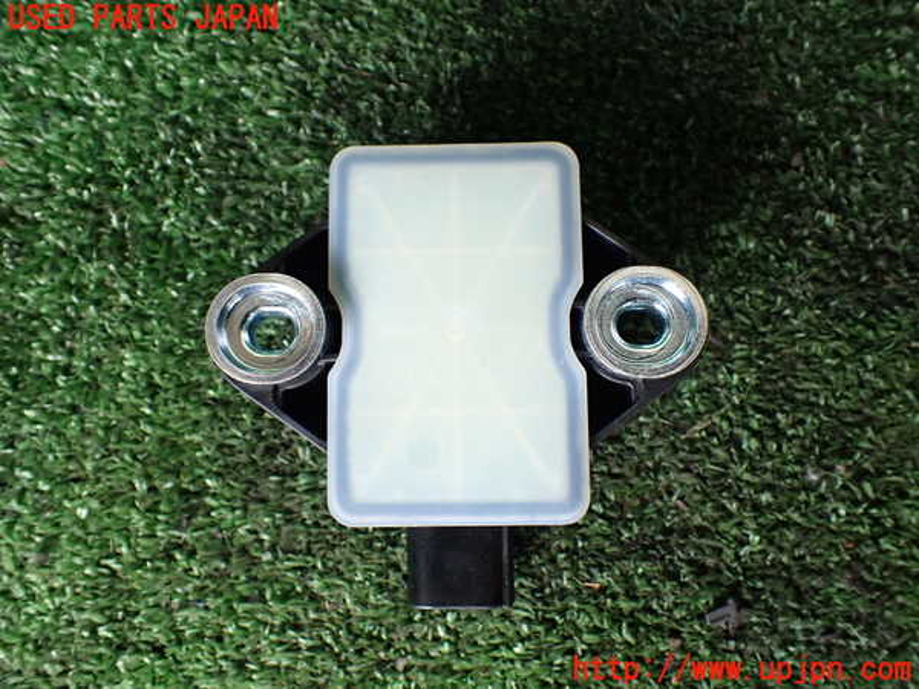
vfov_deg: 46.8
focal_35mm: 30
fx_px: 796
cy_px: 344
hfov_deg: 60.0
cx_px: 460
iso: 320
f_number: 2.3
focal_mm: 5.4
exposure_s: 1/125
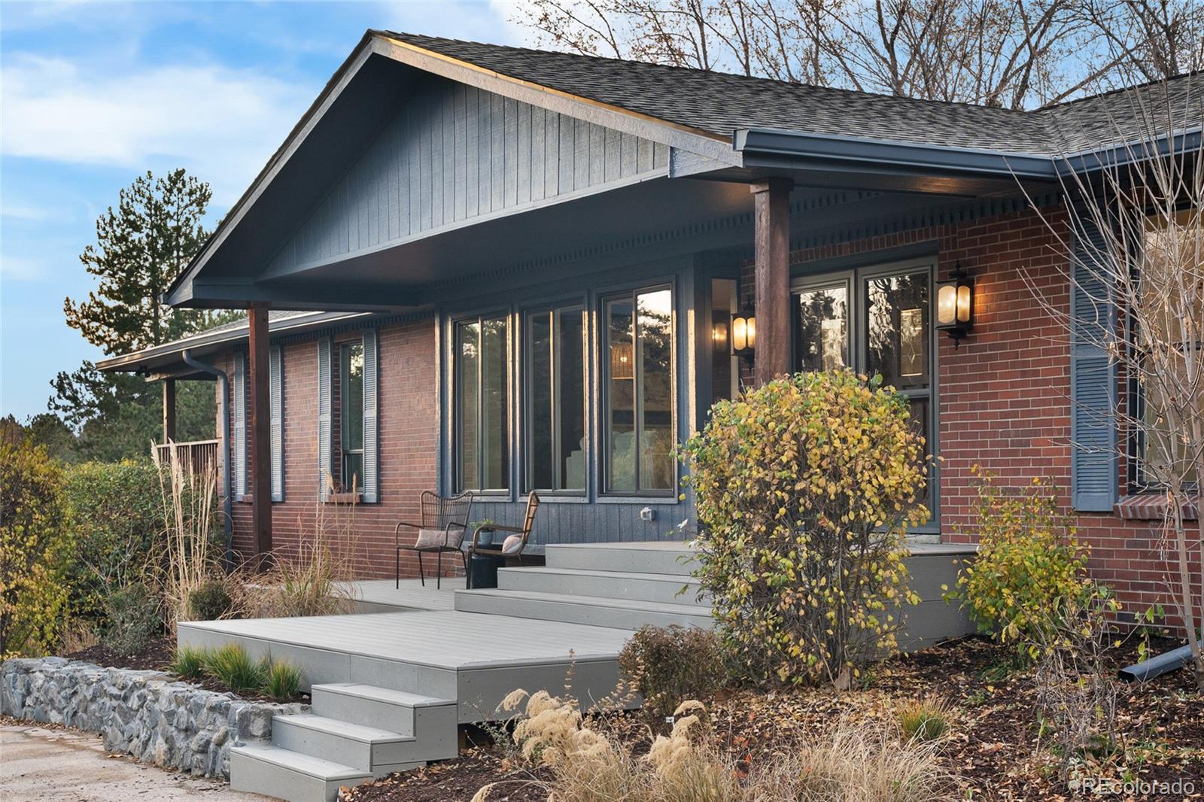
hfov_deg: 38.2
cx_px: 602
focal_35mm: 52
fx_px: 1739
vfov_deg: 26.0
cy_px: 401
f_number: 8
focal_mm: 35
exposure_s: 1/60
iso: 400
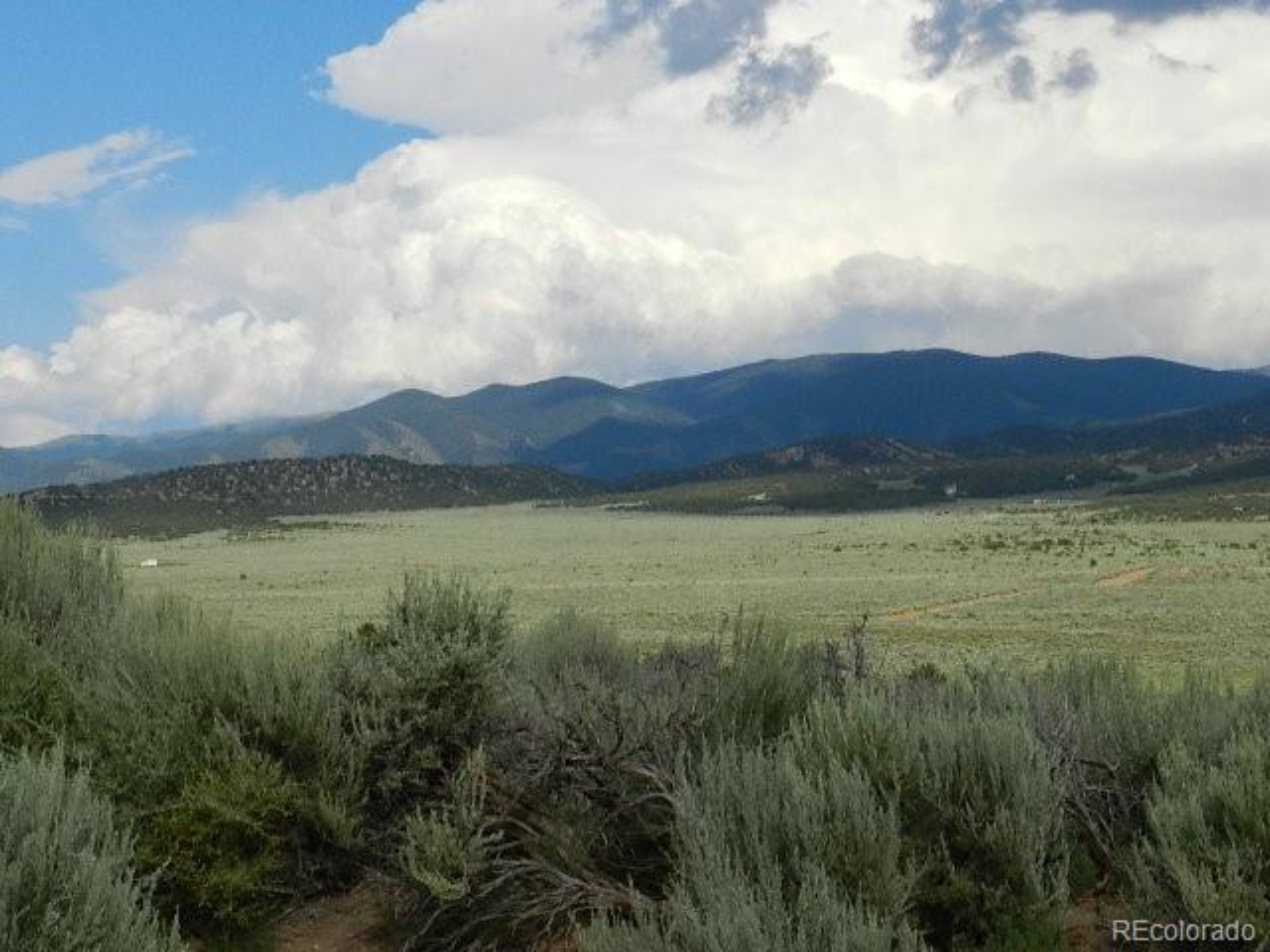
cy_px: 476
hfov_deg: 25.7
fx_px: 2788
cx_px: 635
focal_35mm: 76
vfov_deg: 19.4
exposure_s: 1/200
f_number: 5
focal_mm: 13.5
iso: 160
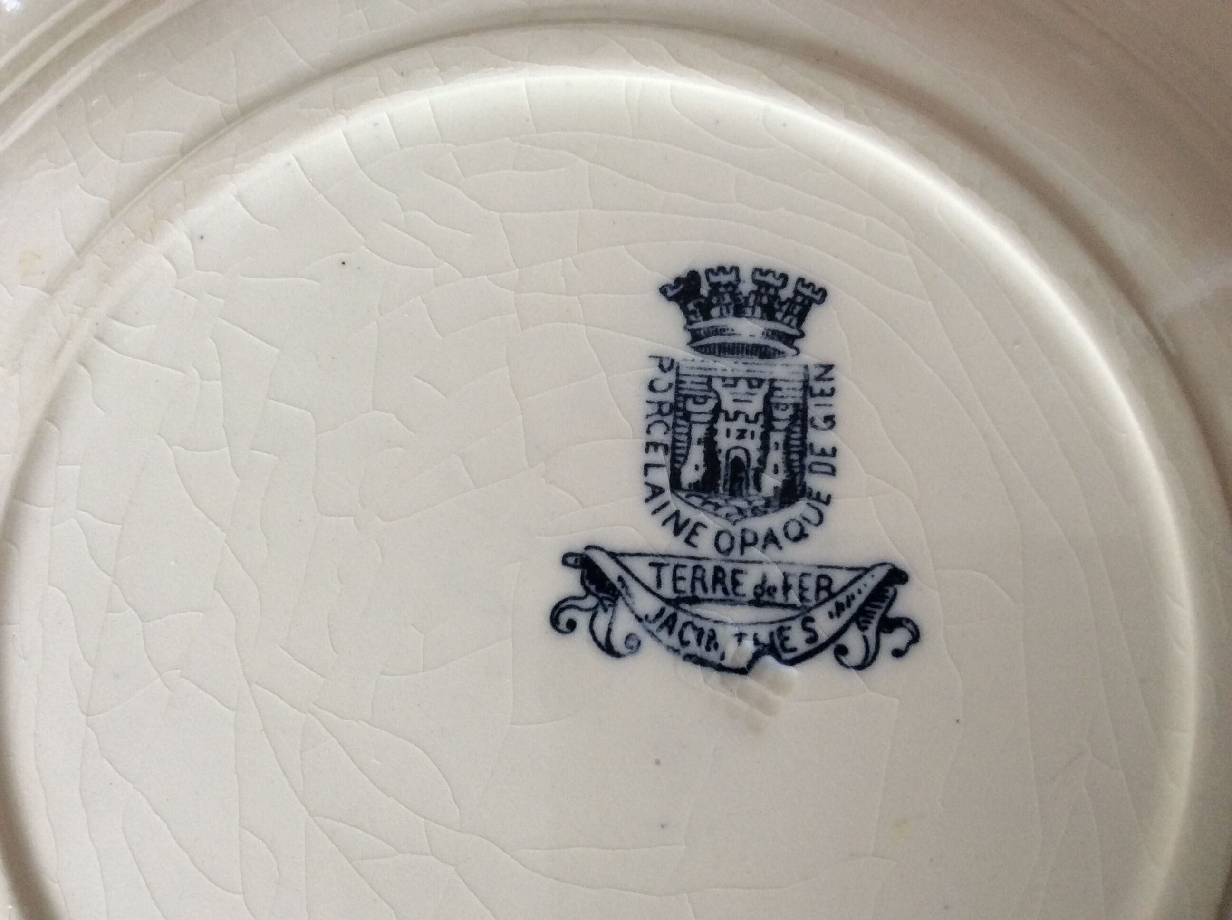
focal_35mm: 32
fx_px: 1137
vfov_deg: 44.1
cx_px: 616
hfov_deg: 56.9
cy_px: 460
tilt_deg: -81.4
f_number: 2.4
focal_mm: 3.3
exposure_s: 1/25
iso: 80
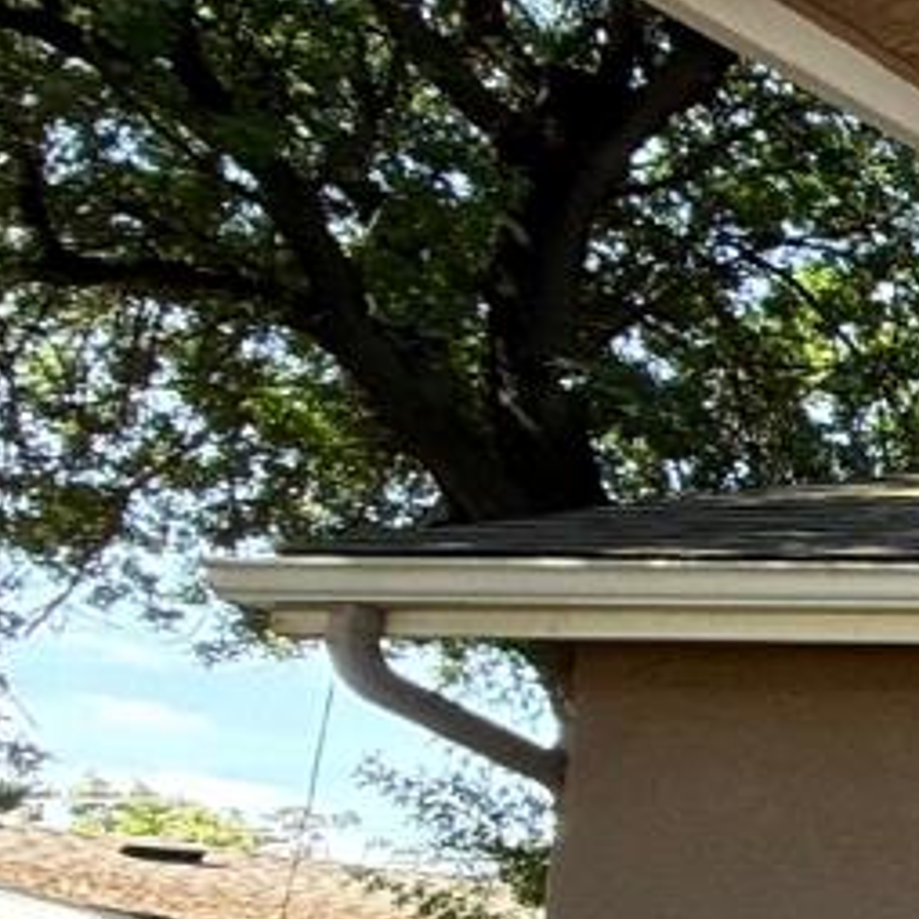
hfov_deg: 12.2
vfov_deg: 22.8
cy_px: 903
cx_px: 2641
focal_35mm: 73
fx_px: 2193
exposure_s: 1/158
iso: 50
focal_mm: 2.22
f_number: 2.2
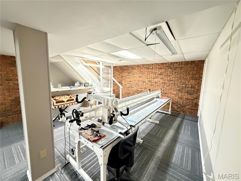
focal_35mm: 14
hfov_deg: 102.1
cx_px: 120
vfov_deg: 85.7
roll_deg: -0.9
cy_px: 90
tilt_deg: -7.2
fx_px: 97
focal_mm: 2.22
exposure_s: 1/30
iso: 1250
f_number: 2.2
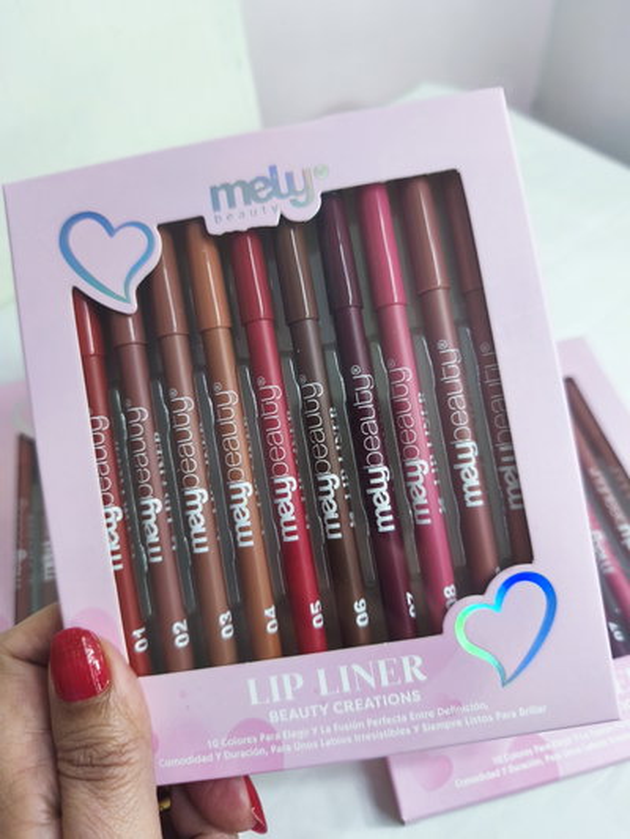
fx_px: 558
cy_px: 420
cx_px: 315
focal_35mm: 23
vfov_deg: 73.9
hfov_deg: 58.9
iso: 400
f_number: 1.65
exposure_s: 1/99.9
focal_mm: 6.18
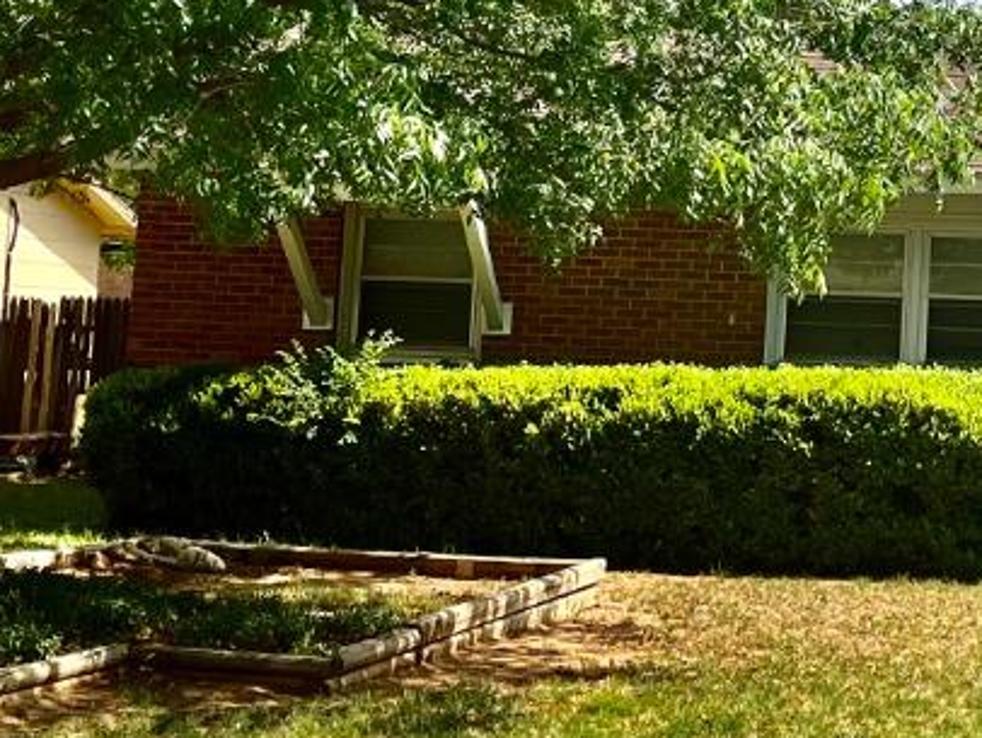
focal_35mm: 96
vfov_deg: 15.2
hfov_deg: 19.6
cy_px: 30
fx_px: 2725
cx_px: 1059
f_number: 1.6
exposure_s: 1/2967
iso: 50
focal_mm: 5.1
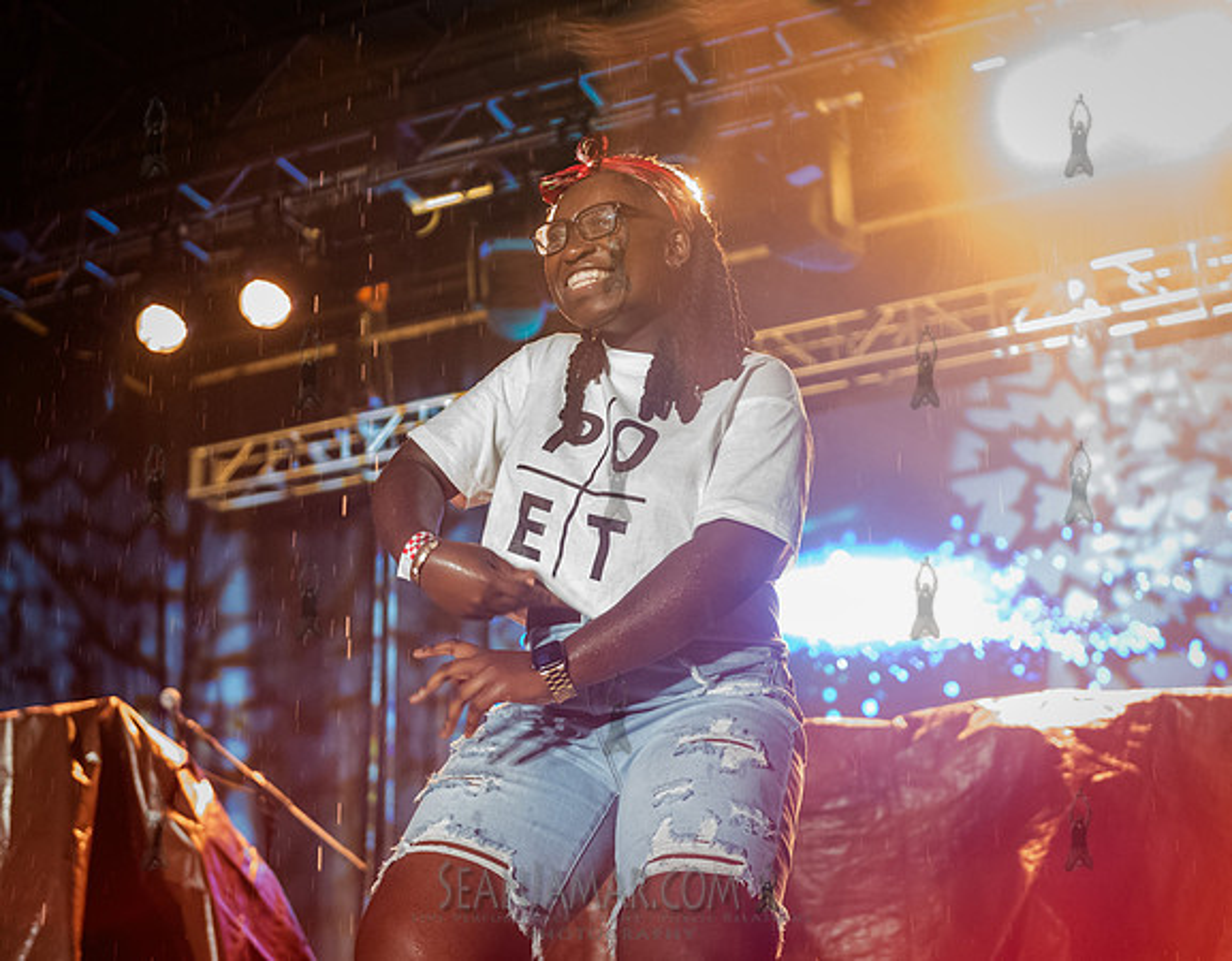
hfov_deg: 31.9
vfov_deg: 25.1
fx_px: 2156
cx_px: 596
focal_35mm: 60
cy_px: 418
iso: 5000
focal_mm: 45
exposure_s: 1/200
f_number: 2.8
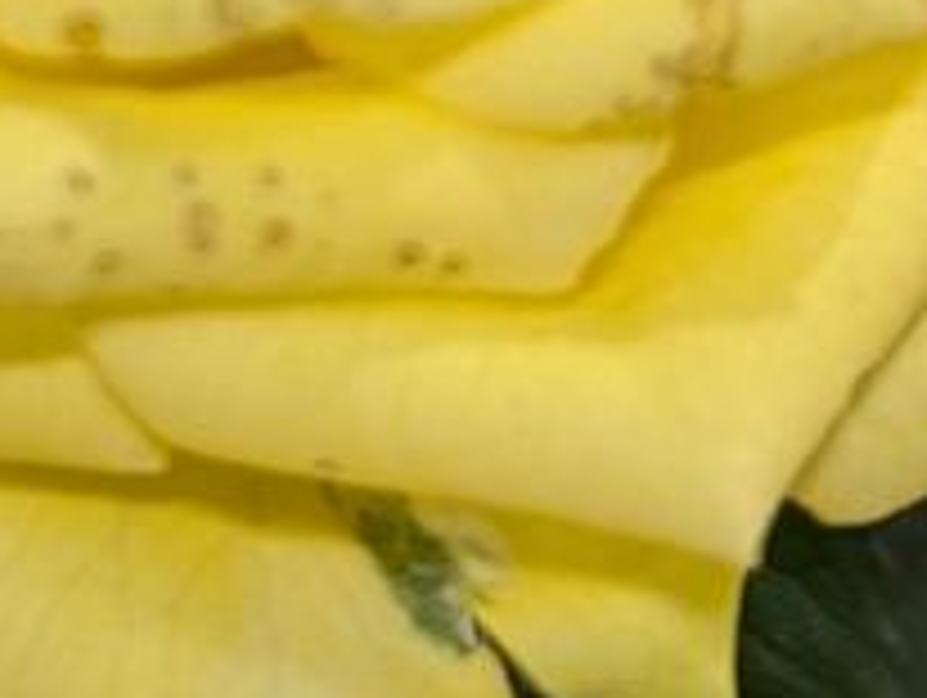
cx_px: 315
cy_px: -372
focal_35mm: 155
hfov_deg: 12.7
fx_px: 4156
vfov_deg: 9.3
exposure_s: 1/60
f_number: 1.89
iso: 133
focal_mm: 5.43
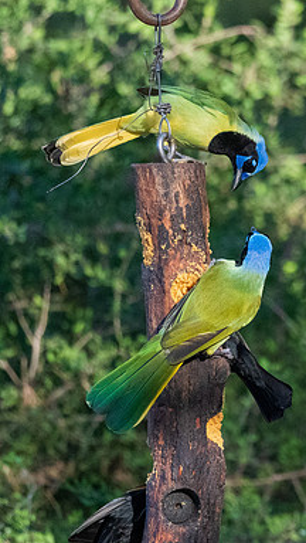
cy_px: 284
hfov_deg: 0.9
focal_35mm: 1383
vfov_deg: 1.6
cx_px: 417
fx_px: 19910
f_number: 5.6
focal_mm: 500
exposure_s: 1/3200
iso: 3200
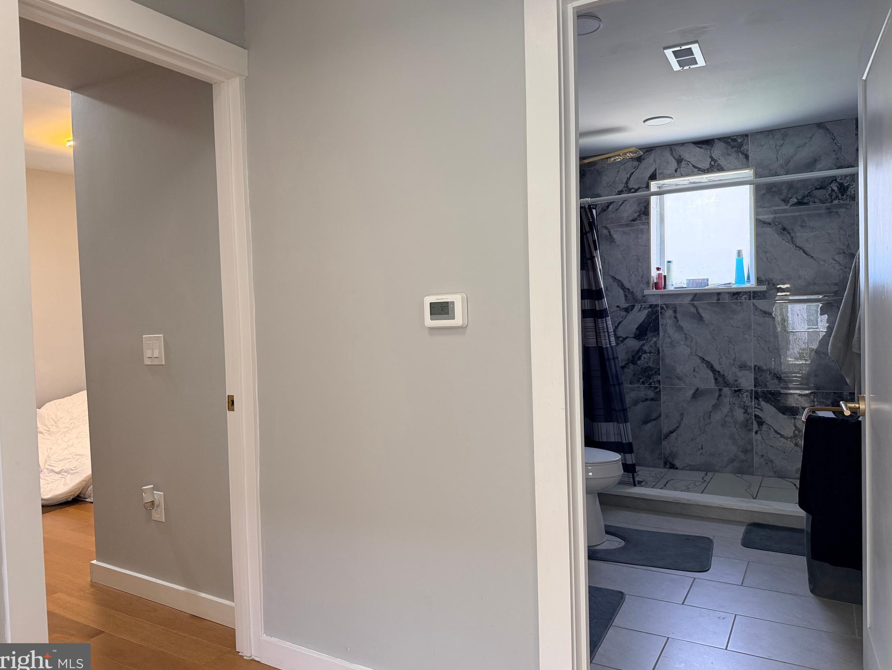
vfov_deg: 54.9
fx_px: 644
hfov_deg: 69.4
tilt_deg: -1.3
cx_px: 442
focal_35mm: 25
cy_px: 332
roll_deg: +1.9
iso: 250
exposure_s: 1/120
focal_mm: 6.76
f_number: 1.78
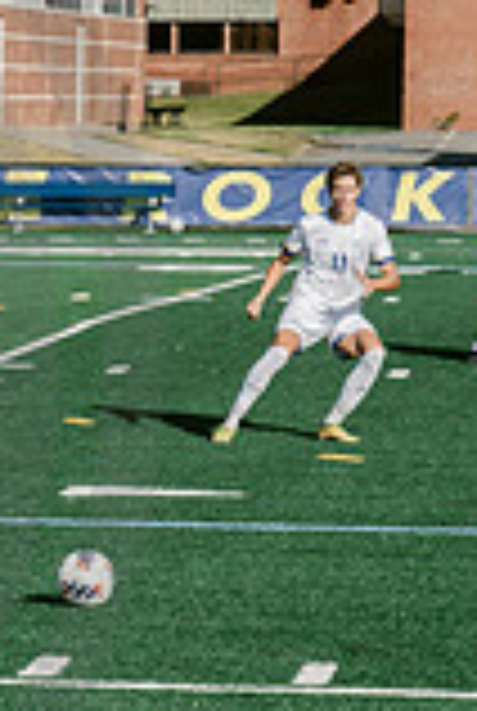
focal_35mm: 267
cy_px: 358
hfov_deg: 5.0
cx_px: -634
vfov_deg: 7.7
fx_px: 5283
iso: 640
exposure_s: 1/4000
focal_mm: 70
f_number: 5.6
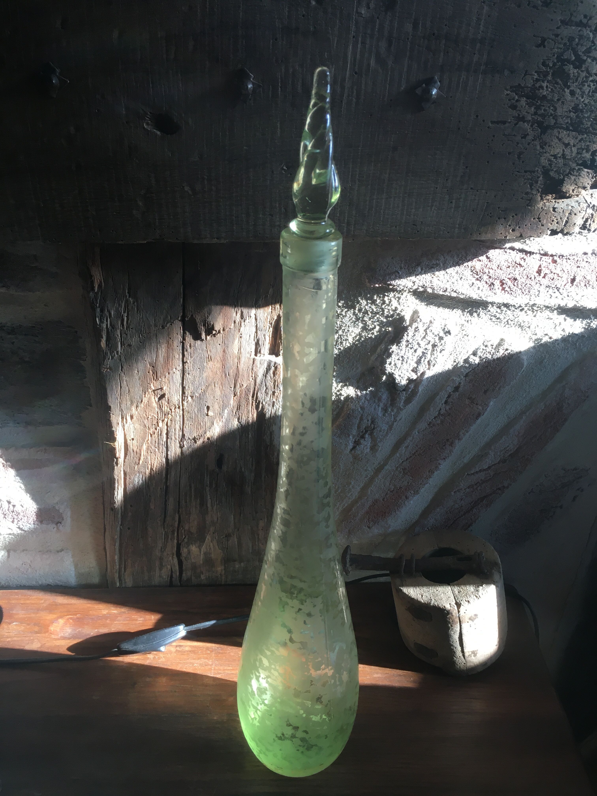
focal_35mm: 29
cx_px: 298
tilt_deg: -30.9
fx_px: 667
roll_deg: -1.7
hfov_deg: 48.2
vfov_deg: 61.7
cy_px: 398
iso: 32
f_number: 2.2
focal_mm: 4.15
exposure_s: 1/33
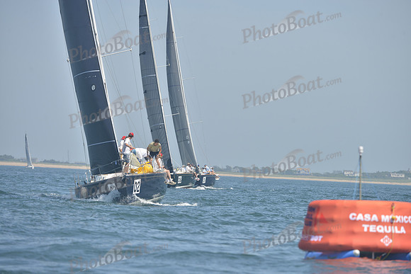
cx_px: 206
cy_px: 137
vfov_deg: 6.2
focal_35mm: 220
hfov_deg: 9.4
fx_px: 2512
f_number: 7.1
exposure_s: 1/1000
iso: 280
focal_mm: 220
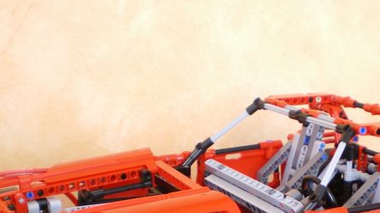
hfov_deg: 28.2
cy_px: 213
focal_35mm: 75
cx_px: 232
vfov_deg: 15.8
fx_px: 755
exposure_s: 1/30
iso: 100
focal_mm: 6.3
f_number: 3.1
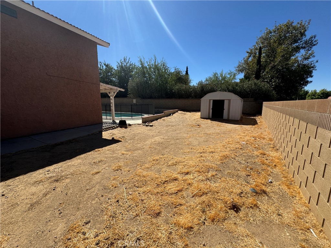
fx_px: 134
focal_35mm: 14
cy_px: 124
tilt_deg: -8.6
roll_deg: -0.2
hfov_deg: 102.1
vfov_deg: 85.7
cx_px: 166
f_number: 2.2
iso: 50
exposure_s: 1/2770
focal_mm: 2.22
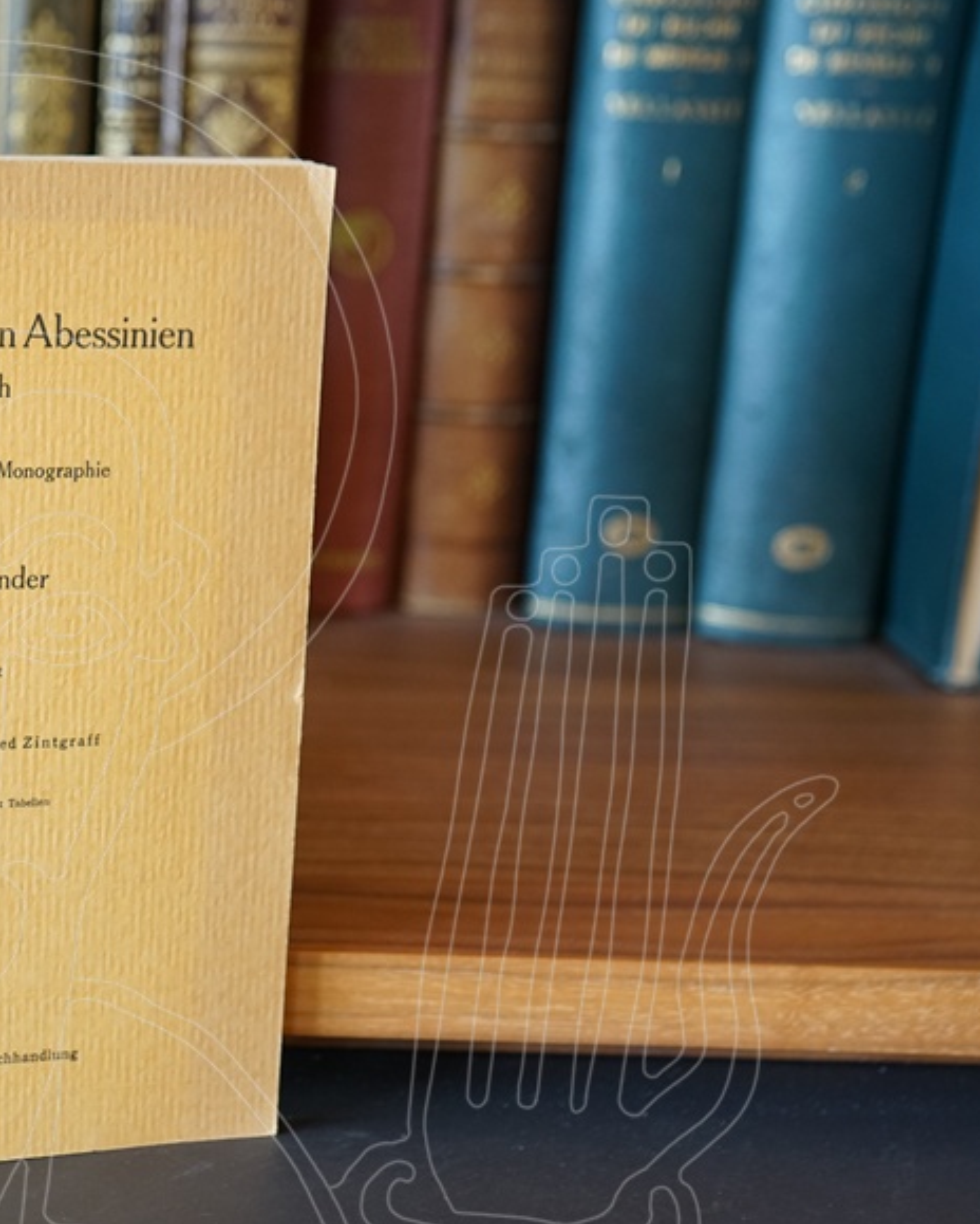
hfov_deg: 18.4
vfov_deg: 23.5
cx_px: -27
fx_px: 2934
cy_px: 629
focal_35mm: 81
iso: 1250
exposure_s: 1/160
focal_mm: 50
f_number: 4
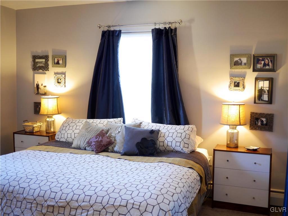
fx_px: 333
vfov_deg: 36.0
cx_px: 144
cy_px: 108
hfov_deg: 46.8
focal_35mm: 40
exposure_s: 1/60
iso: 800
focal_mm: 20
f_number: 1.7
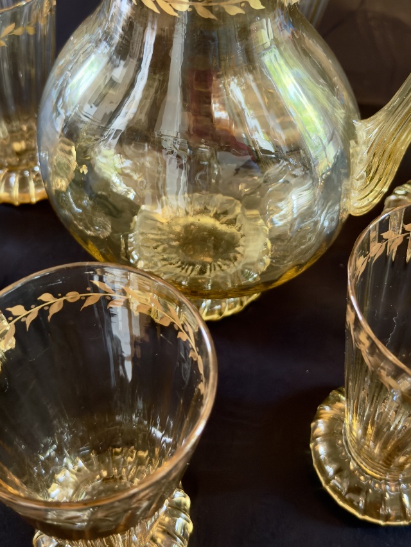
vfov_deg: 41.6
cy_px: 190
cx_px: 223
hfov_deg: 32.2
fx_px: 712
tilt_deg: -48.1
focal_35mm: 45
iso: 640
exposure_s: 1/25
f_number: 1.78
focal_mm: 6.76
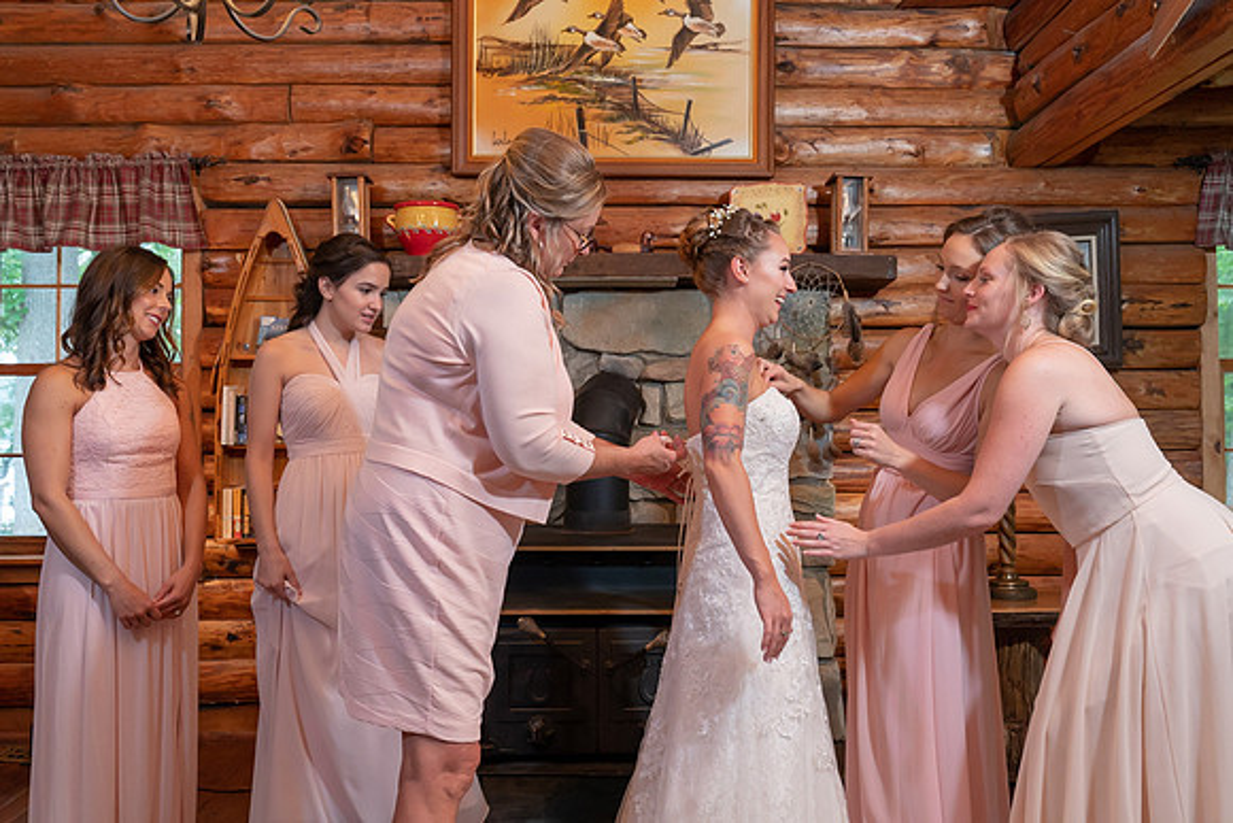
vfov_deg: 41.9
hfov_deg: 59.7
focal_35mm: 31
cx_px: 616
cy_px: 412
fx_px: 1075
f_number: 5.6
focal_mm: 31
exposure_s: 1/200
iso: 2000
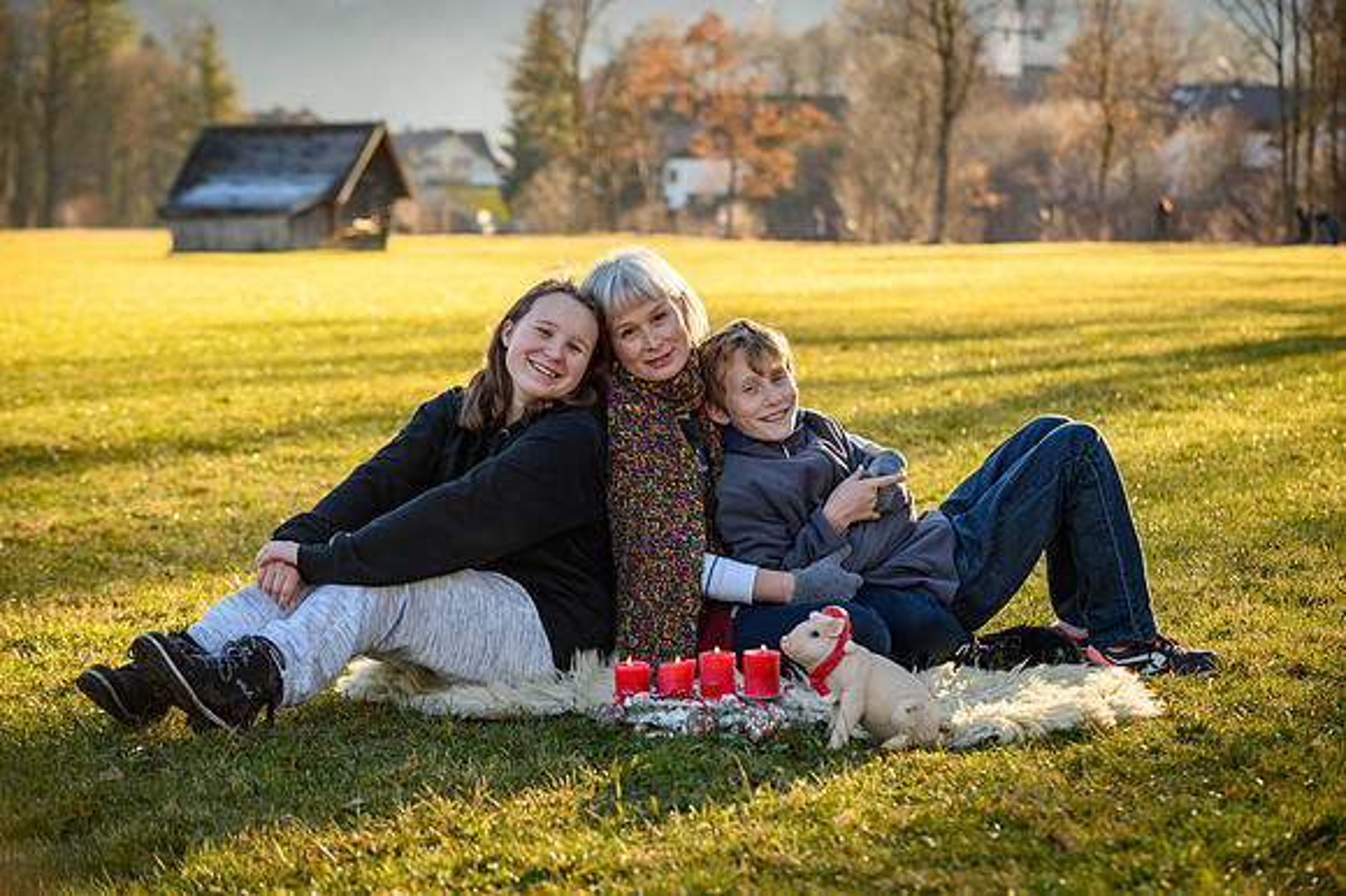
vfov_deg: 13.9
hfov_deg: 20.8
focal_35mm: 98
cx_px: 673
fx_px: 3662
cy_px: 448
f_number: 4.5
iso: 100
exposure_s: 1/125
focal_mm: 98
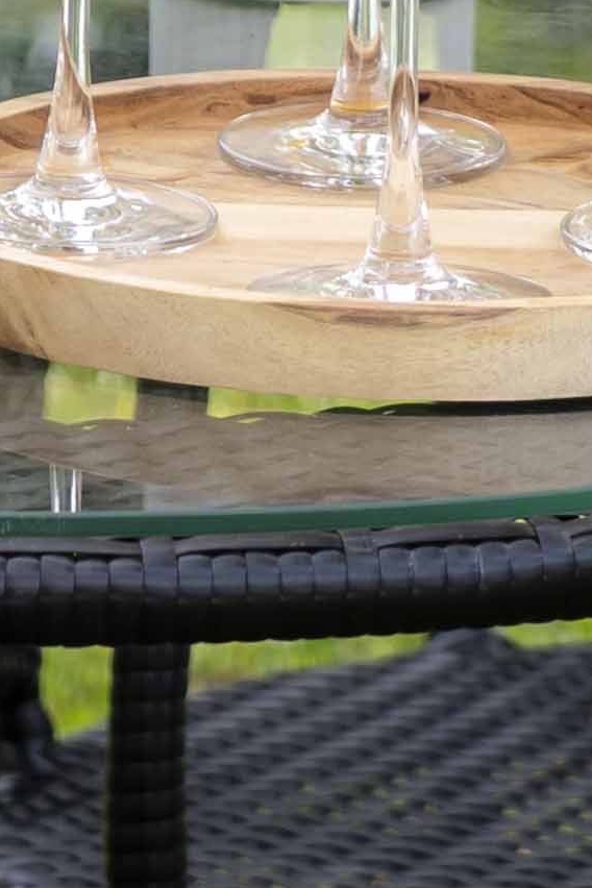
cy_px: -1653
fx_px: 8855
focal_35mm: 359
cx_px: 98
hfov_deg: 3.8
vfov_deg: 5.4
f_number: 4
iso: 200
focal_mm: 51
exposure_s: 1/640
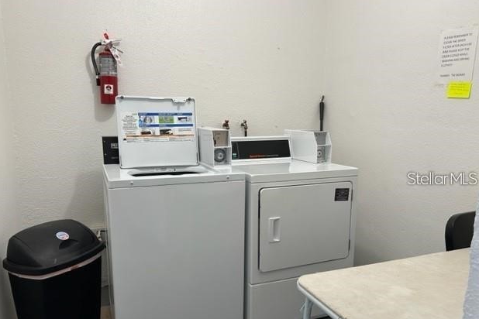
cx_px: 233
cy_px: 178
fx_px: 373
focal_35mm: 28
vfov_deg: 46.3
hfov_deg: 65.5
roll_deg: -0.7
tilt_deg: -10.3
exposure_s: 1/120
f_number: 1.5
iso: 100
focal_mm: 5.7
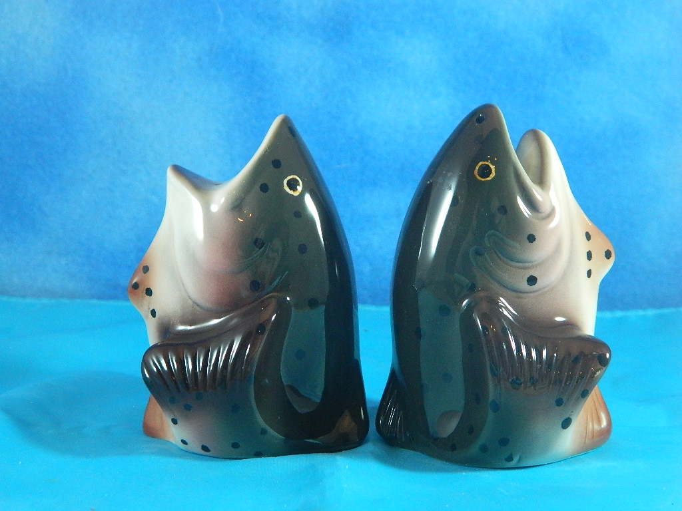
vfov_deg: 25.7
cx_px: 341
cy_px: 256
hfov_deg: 33.8
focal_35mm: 57
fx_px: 1123
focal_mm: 10.2
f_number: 3.8
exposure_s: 1/25
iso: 400
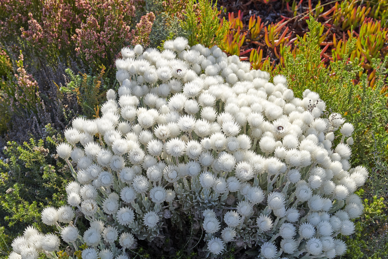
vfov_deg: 33.4
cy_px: 130
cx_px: 194
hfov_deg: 48.5
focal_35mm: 40
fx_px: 431
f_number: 8
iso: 250
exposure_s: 1/640
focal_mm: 40
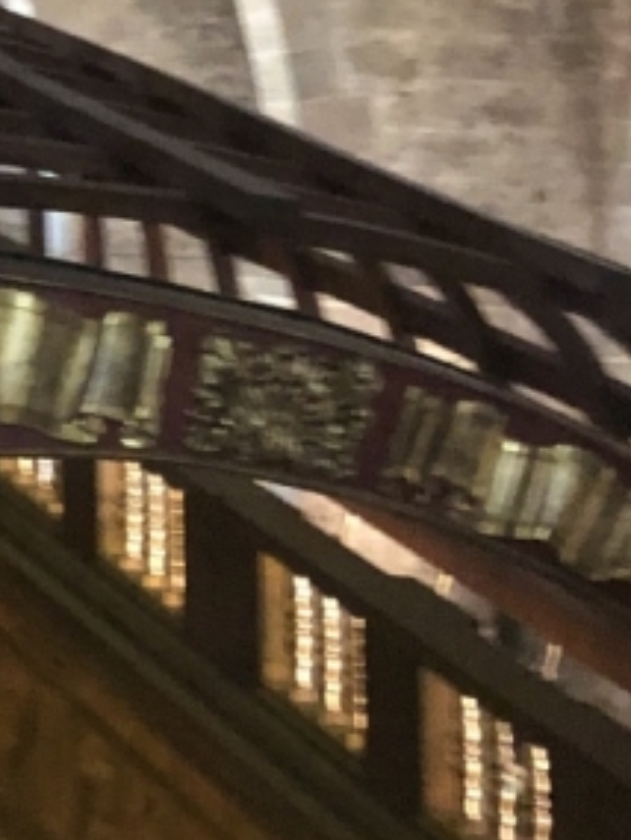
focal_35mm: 118
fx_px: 2866
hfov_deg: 11.9
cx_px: -345
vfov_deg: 16.5
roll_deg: -2.3
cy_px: 150
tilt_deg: +2.5
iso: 100
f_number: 1.8
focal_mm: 3.99
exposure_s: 1/4
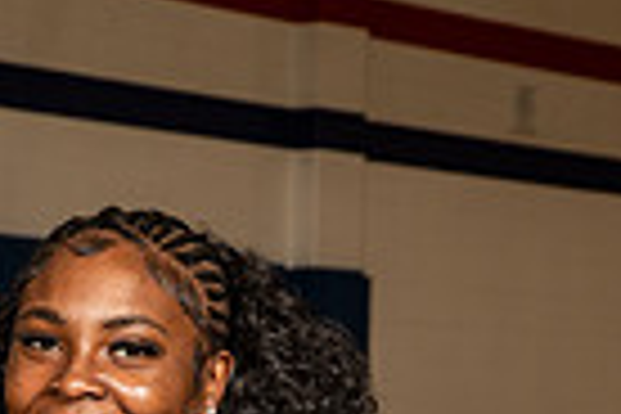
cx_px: 166
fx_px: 3105
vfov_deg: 7.2
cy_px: 932
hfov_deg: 11.4
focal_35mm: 180
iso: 320
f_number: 7.1
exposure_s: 1/250
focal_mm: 55
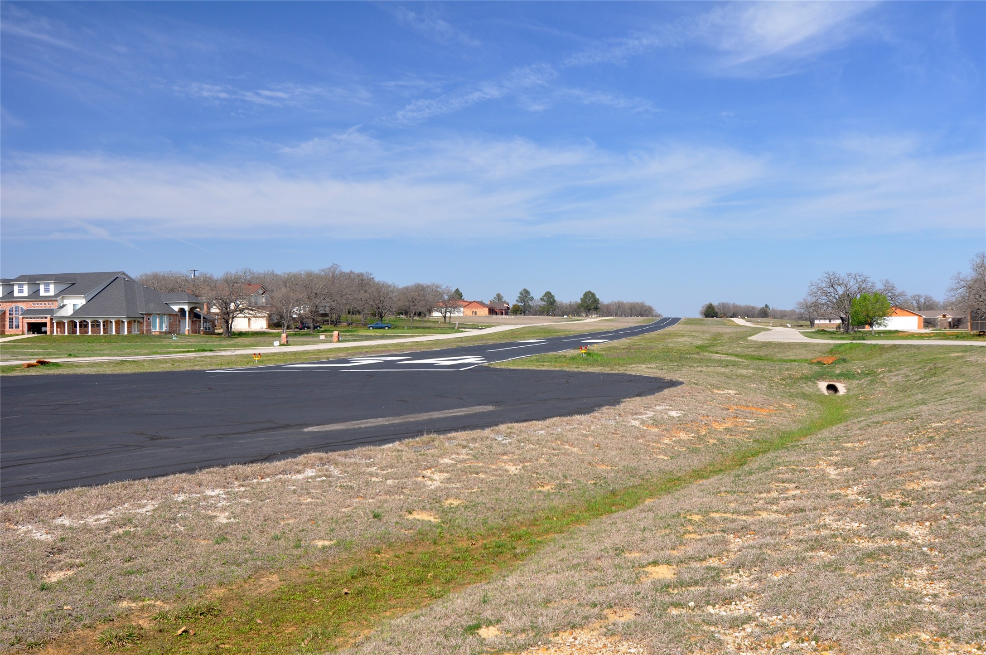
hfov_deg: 57.3
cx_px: 493
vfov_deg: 39.9
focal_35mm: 33
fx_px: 903
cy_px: 328
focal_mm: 22
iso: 200
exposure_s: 1/250
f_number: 8
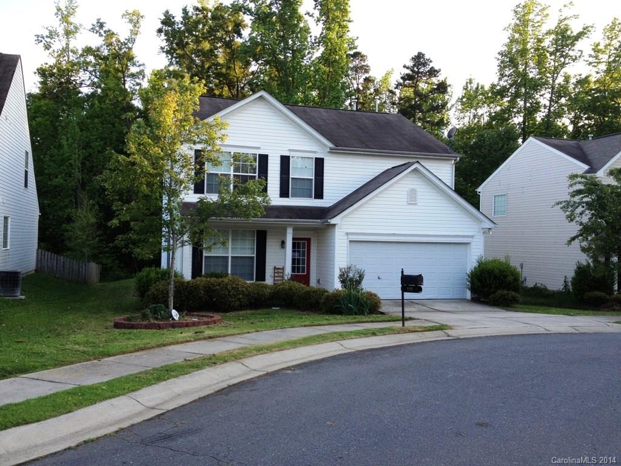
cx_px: 310
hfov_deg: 52.6
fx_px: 628
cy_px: 233
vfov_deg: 40.7
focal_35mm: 35
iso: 50
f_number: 2.4
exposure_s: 1/207
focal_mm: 4.28
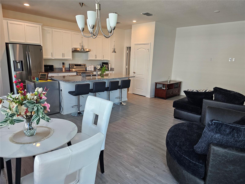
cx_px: 122
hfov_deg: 73.9
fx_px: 163
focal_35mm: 23
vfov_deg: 58.9
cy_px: 92
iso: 160
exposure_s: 1/120
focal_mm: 6.3
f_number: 1.7
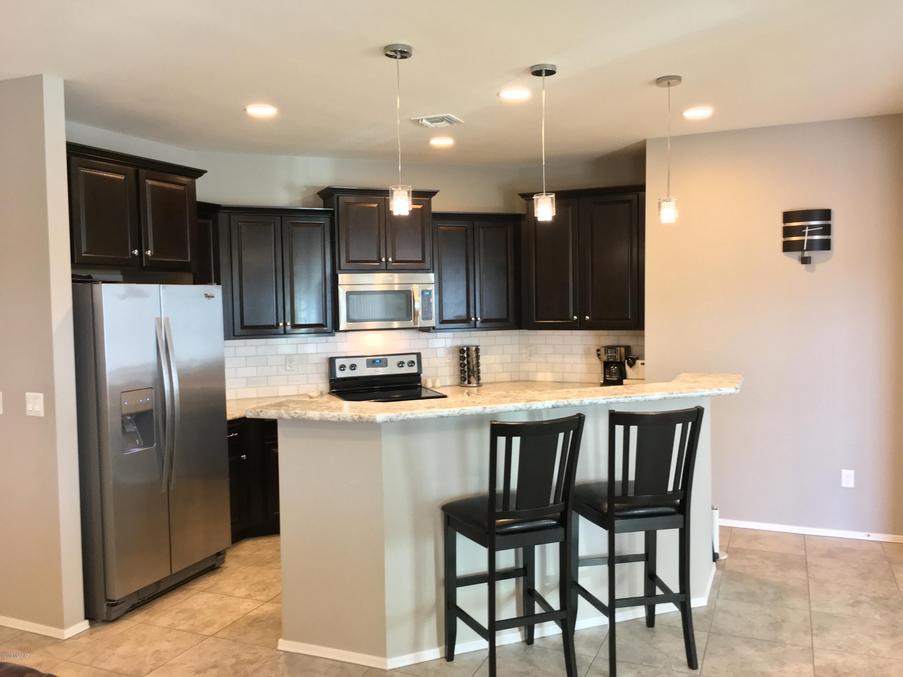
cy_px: 338
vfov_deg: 48.2
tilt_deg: -3.2
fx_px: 756
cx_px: 452
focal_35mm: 29
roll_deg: +1.4
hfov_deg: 61.7
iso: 160
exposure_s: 1/30
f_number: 2.2
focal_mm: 4.15
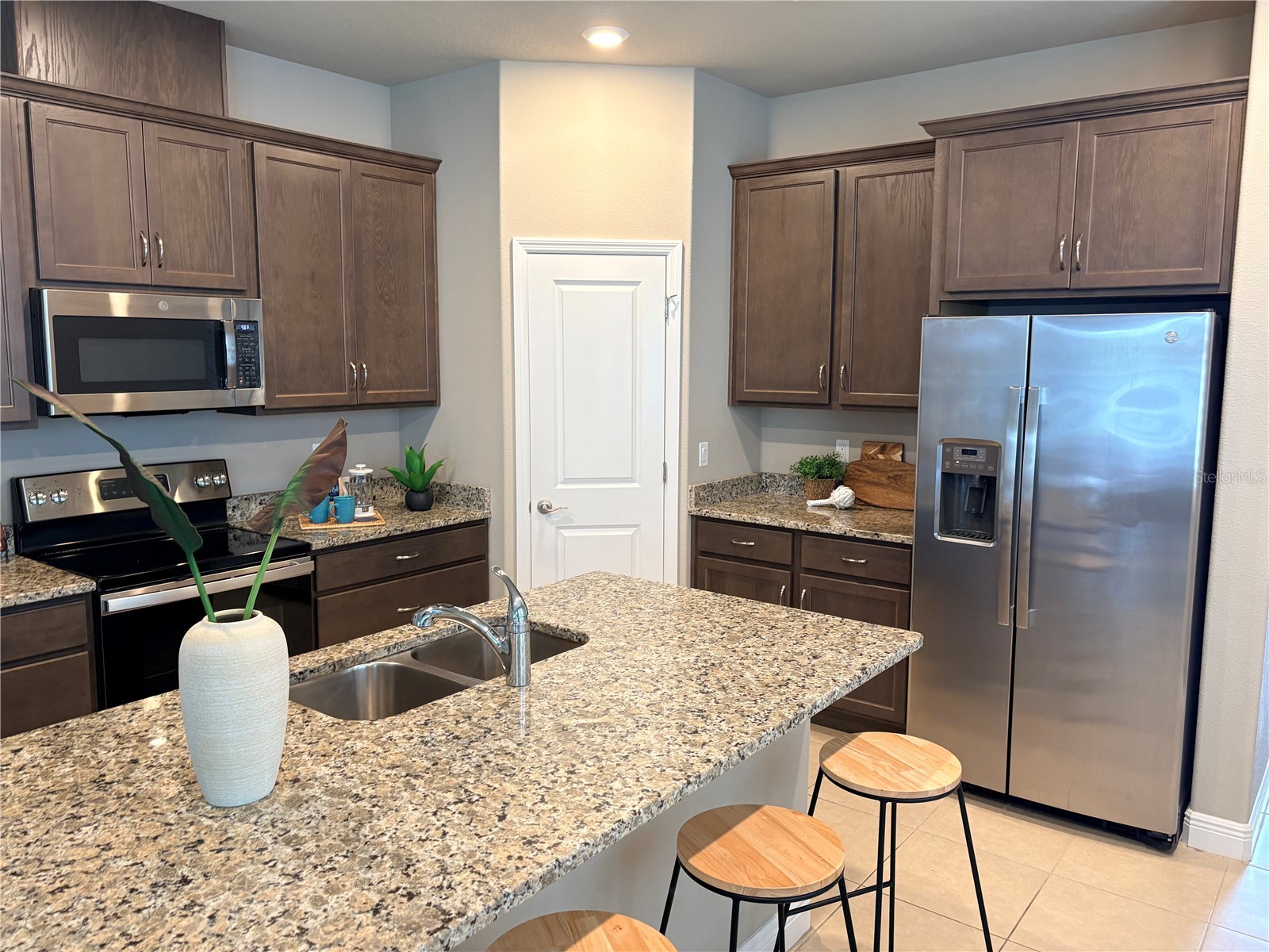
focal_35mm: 26
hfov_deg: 67.3
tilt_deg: -3.8
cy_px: 476
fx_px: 953
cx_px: 634
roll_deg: +1.1
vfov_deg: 53.1
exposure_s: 1/60
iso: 160
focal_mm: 5.96
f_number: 1.6
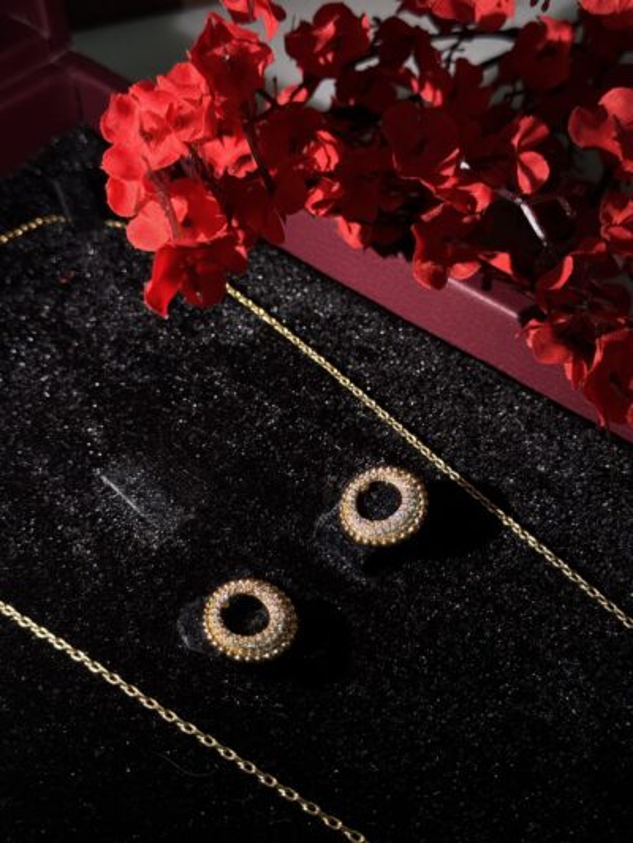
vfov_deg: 39.6
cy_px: 422
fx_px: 1170
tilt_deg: -46.4
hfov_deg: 30.3
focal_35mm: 48
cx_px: 316
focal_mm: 6.76
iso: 250
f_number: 1.78
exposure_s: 1/56
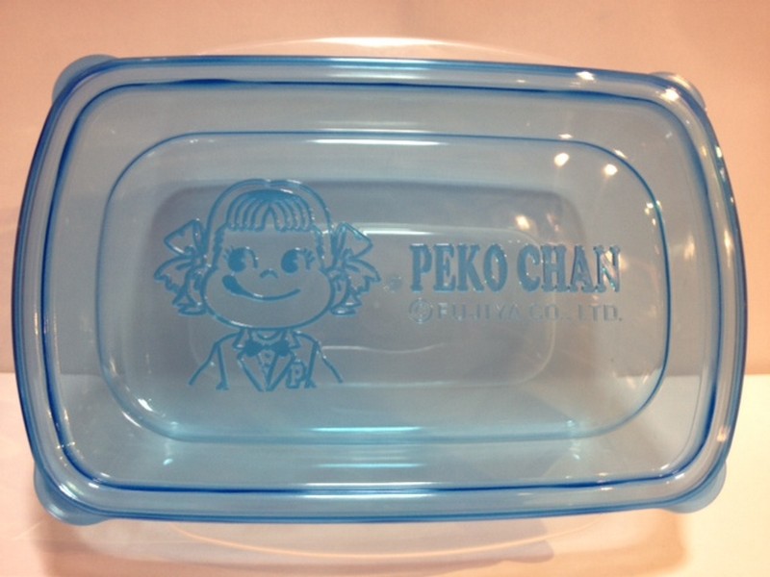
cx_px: 385
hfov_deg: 52.6
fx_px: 779
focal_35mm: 35
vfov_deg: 40.7
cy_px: 288
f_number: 2.4
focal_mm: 4.28
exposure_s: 1/24
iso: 64
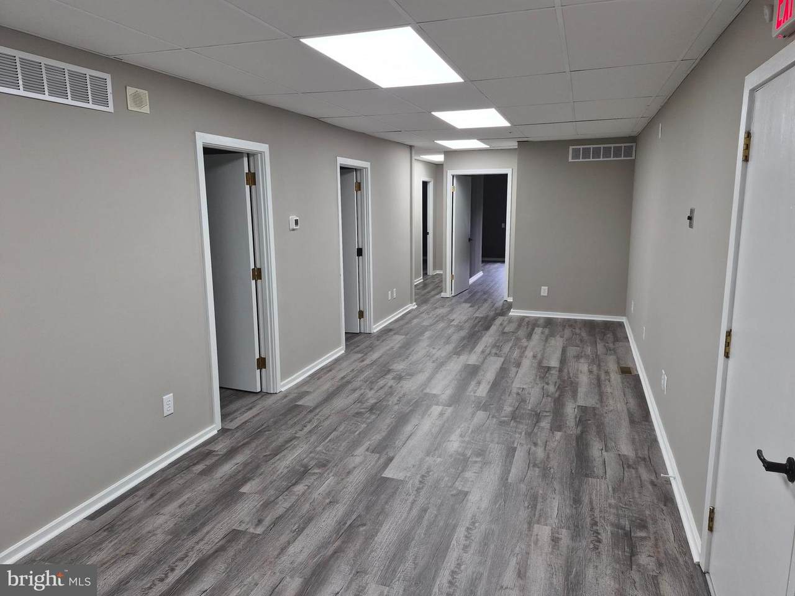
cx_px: 398
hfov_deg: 73.9
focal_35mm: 23
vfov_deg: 58.9
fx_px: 528
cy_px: 298
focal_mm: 5.4
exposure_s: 1/120
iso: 64
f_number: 1.8
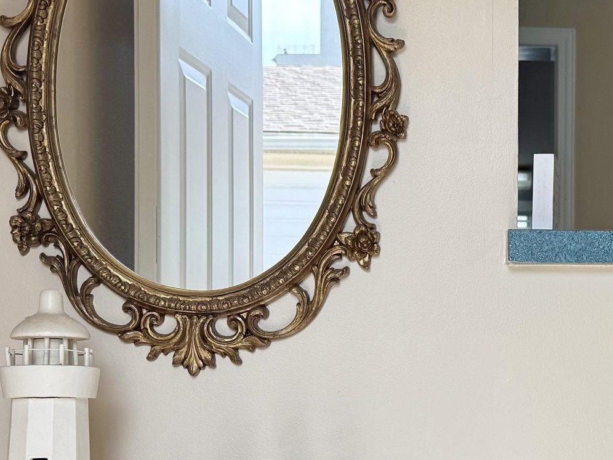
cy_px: 344
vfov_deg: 19.8
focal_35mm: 74
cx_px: 572
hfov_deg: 25.4
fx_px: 1310
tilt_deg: +2.0
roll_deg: -0.1
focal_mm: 6.76
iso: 80
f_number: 1.78
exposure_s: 1/1046
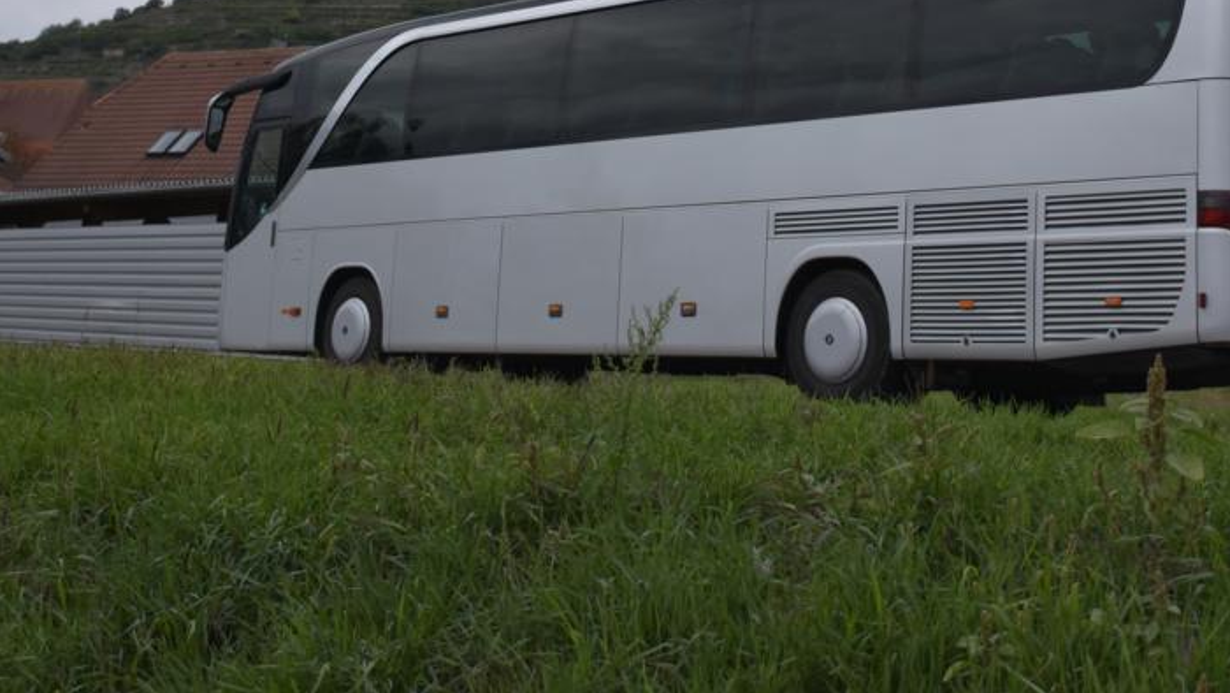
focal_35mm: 62
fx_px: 2022
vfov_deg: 19.0
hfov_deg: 33.8
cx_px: 670
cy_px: 19
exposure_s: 1/5000
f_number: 3.8
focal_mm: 24
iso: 500
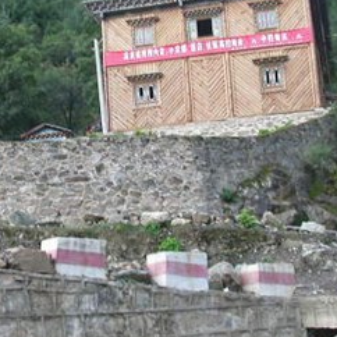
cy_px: 138
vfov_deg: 21.9
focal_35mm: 79
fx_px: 870
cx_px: 82
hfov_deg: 21.7
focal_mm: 7.85
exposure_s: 1/44.2
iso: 100
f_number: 3
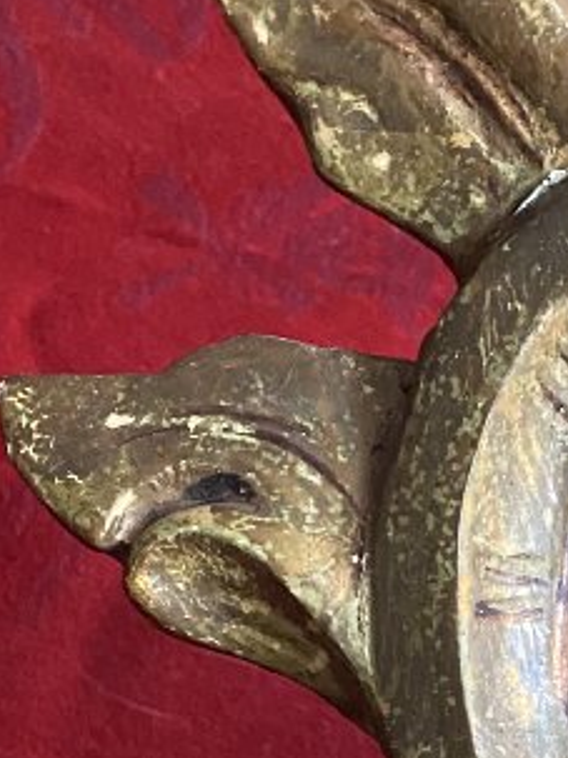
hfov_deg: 13.1
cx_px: 1003
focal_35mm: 103
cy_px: 1316
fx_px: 2255
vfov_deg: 16.4
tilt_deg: -64.2
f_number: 1.8
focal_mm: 4.25
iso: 250
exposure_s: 1/60
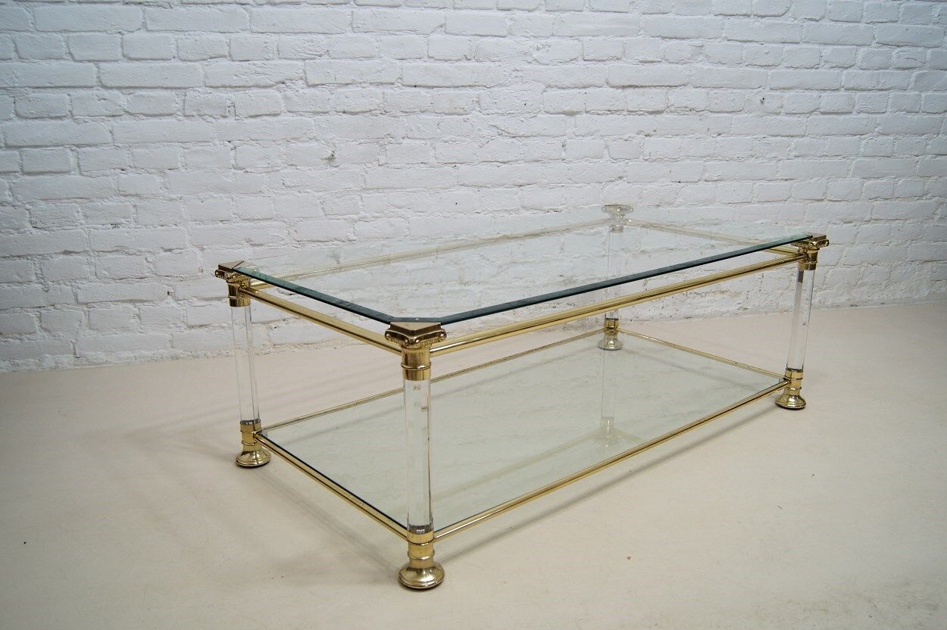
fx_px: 789
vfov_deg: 43.6
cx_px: 474
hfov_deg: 62.0
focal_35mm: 30
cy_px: 315
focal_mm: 20
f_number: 4
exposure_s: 1/125
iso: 400
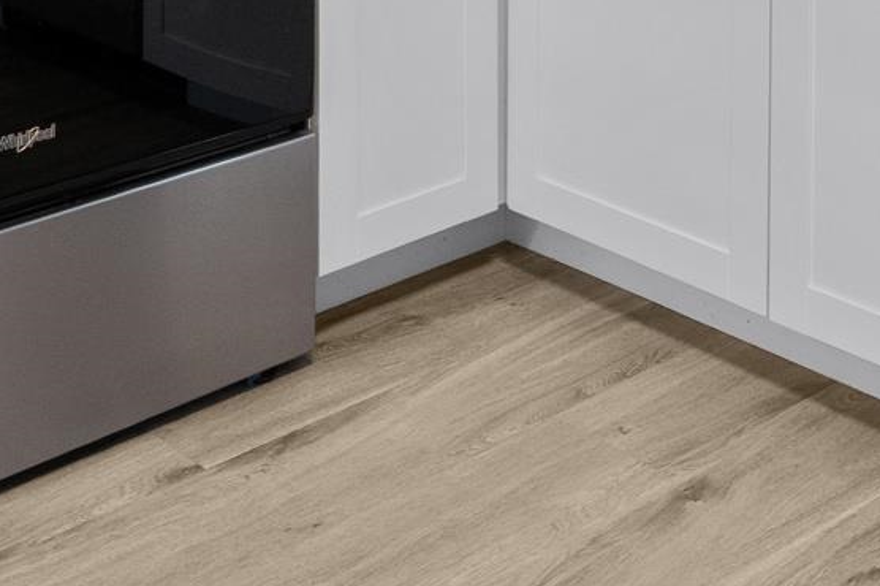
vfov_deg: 15.6
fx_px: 1759
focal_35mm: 72
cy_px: -536
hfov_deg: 27.8
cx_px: 624
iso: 640
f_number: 8
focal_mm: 16
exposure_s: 1/15
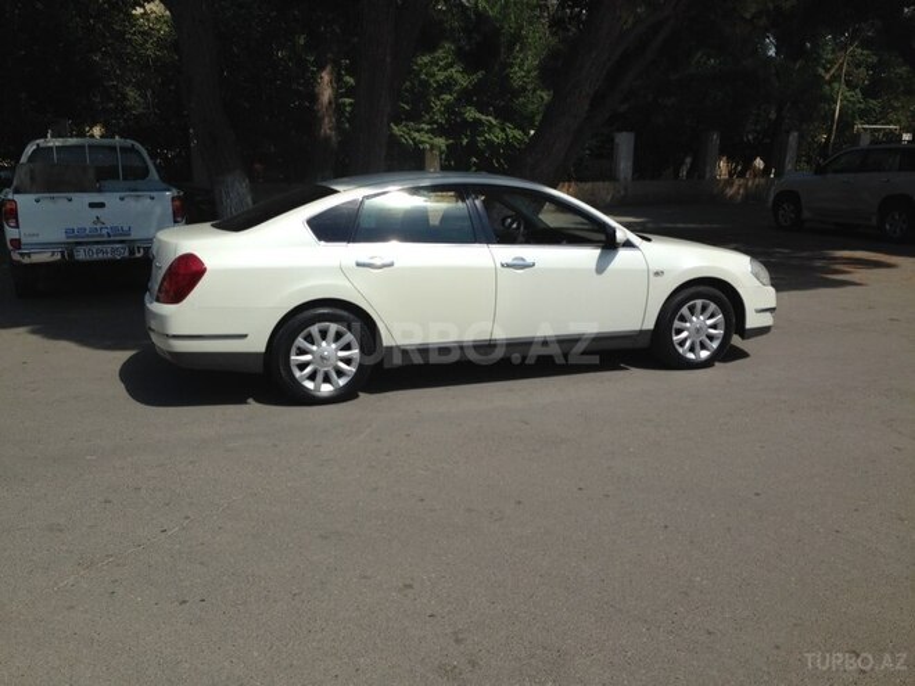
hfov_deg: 55.4
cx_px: 458
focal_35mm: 33
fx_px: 872
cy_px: 343
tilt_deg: -13.4
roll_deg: +0.4
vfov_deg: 42.9
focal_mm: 4.12
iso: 50
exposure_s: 1/3012
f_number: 2.4
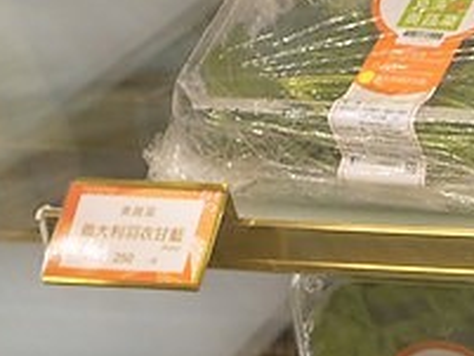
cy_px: 407
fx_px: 1836
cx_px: 1035
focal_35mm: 134
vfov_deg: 10.9
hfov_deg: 12.4
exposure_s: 1/200
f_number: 2.5
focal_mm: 15
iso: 200
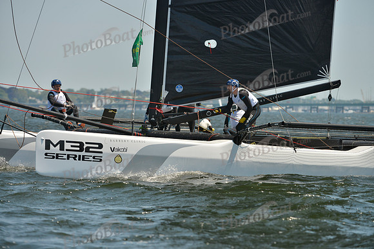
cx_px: 187
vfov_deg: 5.5
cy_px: 124
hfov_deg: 8.2
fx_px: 2598
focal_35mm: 250
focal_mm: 250
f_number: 5.6
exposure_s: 1/1600
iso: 280
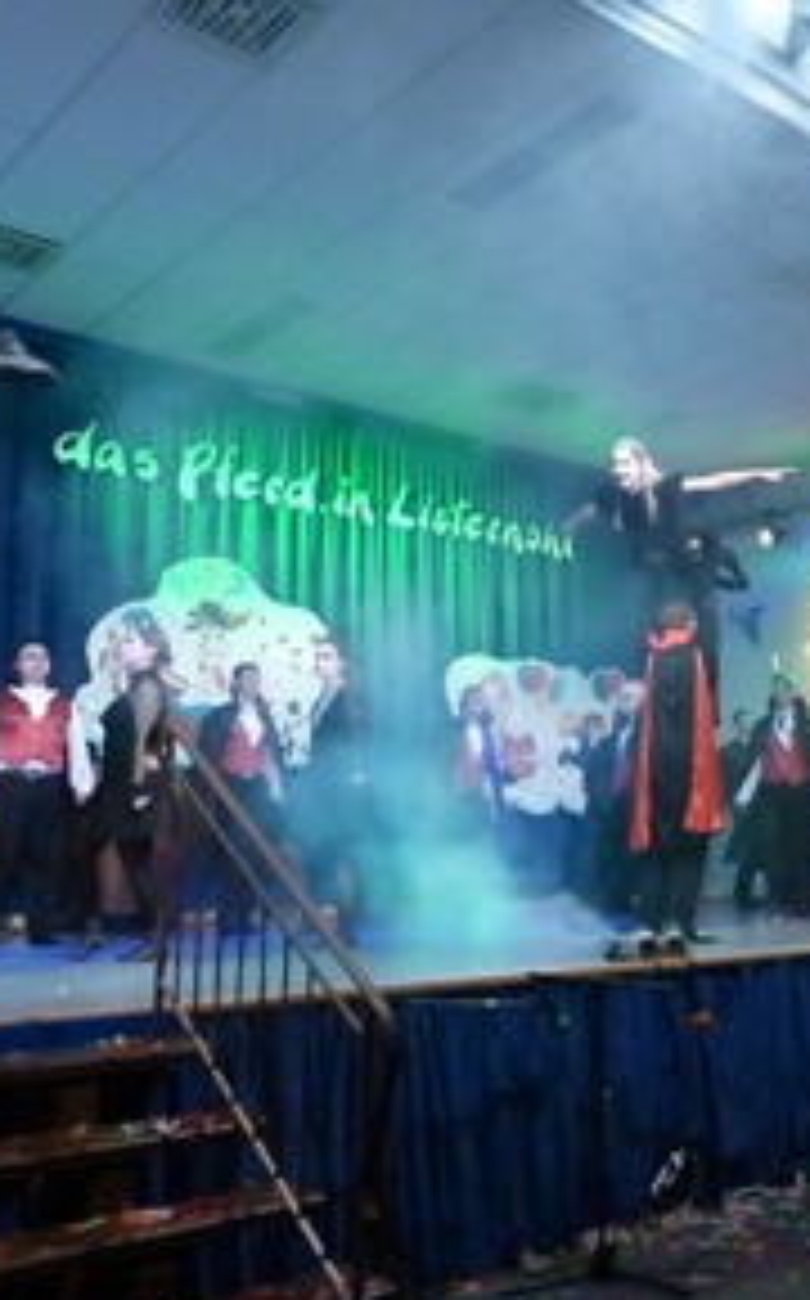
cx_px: 680
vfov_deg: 54.1
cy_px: 657
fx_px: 1275
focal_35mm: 36
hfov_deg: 33.9
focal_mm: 4.5
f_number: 3.2
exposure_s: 1/100
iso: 1600
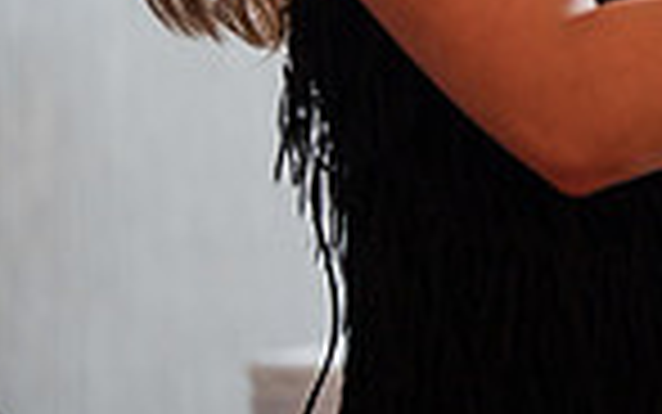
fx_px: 7635
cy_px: -548
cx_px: 1275
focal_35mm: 423
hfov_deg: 4.9
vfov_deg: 3.1
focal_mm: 85
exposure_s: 1/250
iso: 250
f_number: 1.4
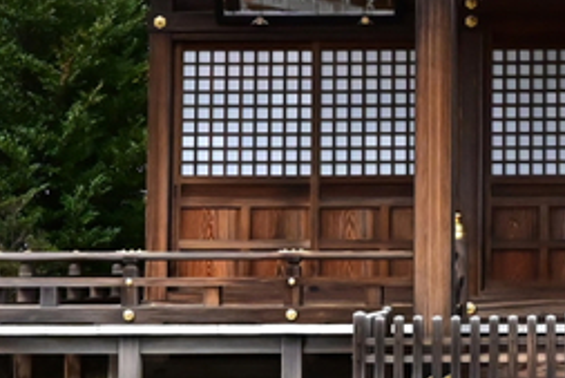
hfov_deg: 12.0
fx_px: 2607
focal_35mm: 166
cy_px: -1
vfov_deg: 8.2
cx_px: 721
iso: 4000
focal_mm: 35
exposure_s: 1/8000
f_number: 4
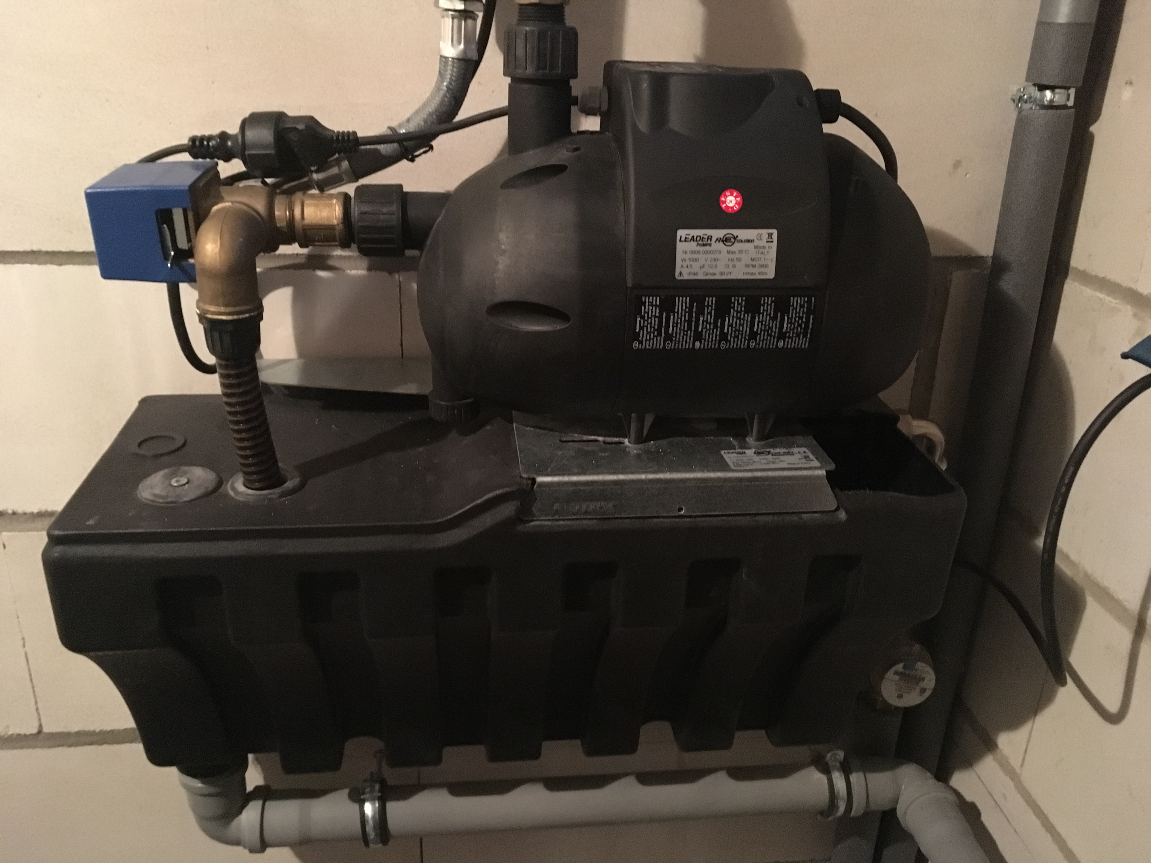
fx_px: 964
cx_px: 576
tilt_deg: -25.0
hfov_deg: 61.7
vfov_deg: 48.2
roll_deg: -2.4
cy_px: 432
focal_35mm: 29
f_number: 2.2
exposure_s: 1/17
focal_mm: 4.15
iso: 800
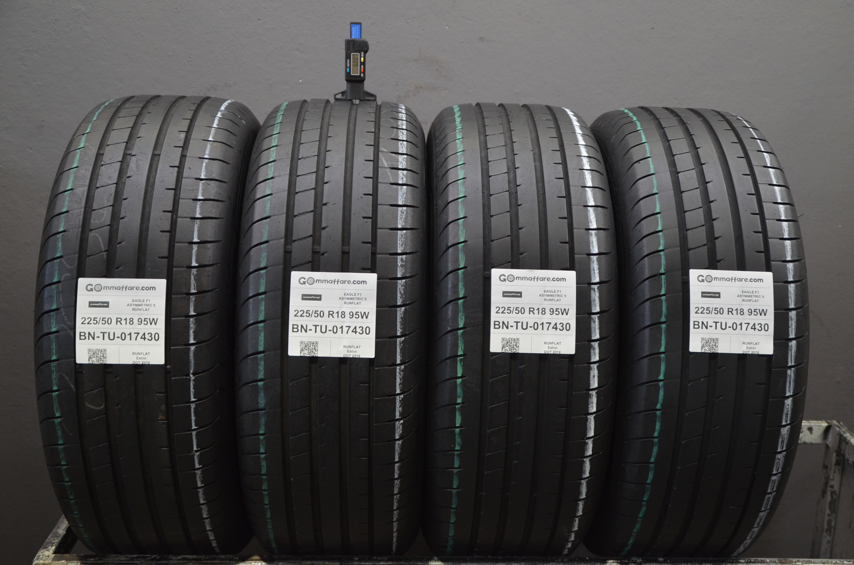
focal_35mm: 42
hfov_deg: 46.5
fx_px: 994
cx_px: 427
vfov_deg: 31.8
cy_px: 282
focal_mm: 28
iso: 900
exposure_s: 1/30
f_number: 4
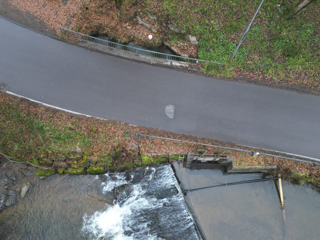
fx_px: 259
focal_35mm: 28
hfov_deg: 63.4
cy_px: 112
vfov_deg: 49.7
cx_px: 151
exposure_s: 1/30
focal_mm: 6.72
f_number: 1.7
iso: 100
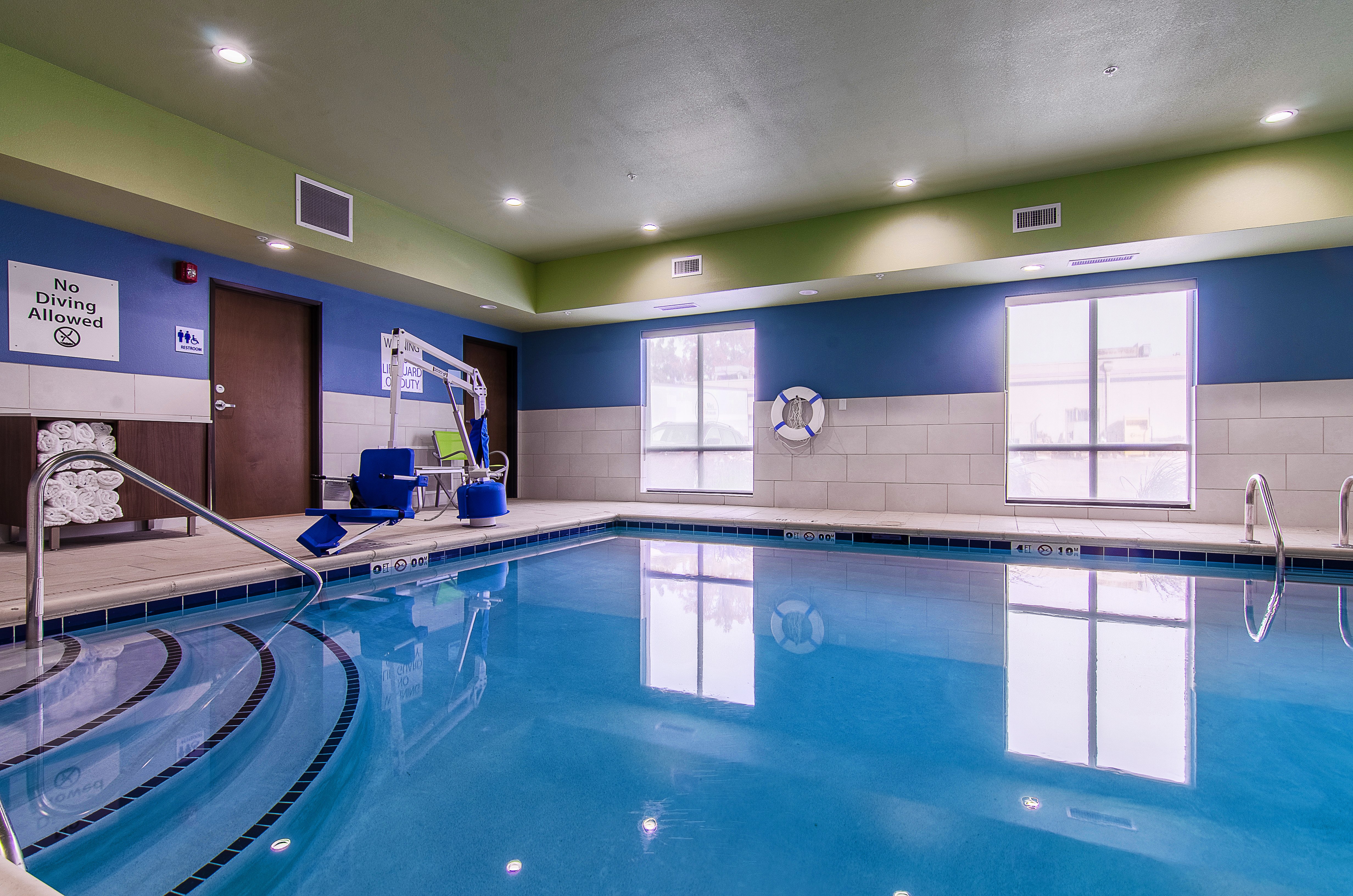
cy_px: 448
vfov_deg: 71.8
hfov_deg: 95.1
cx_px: 676
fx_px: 619
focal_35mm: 16
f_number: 11
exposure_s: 1/60
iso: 200
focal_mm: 11
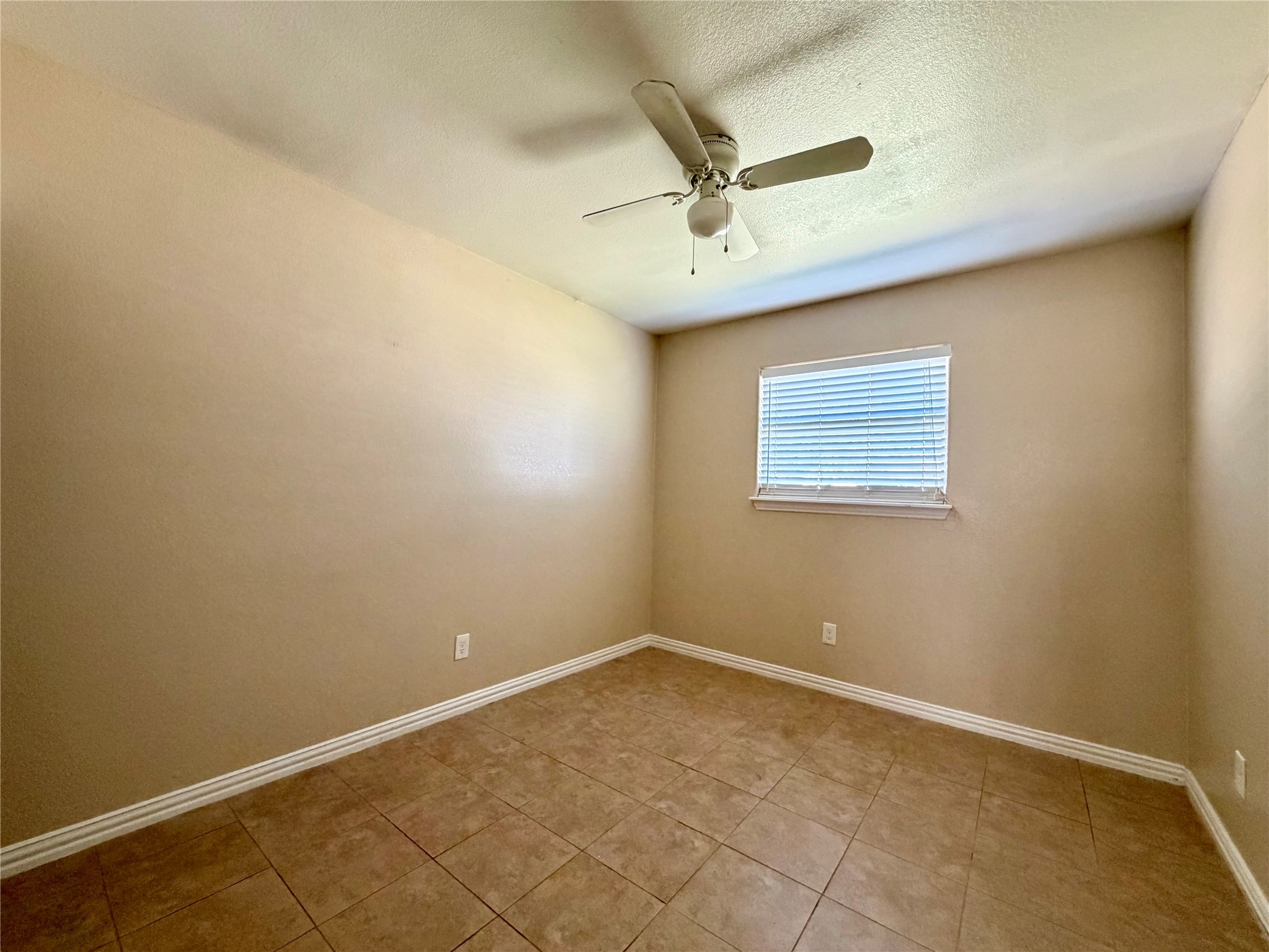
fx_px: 513
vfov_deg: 85.7
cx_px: 634
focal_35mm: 14
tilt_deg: +2.1
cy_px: 476
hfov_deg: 102.1
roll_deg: -1.0
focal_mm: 2.22
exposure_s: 1/60
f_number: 2.2
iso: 500
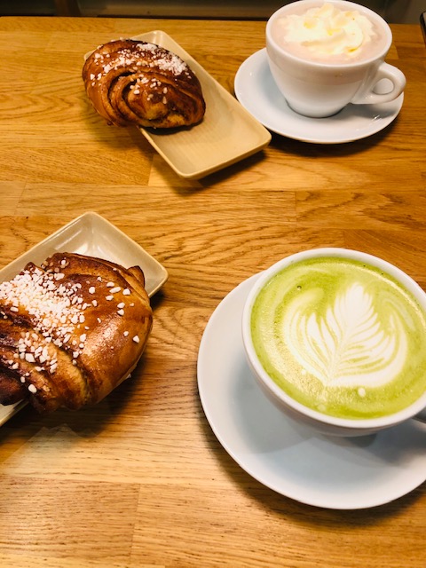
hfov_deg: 49.7
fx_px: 459
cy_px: 284
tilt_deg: -57.0
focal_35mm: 28
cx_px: 213
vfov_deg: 63.4
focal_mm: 3.99
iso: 40
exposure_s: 1/17
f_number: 1.8
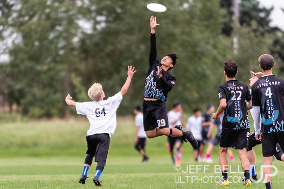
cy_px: 125
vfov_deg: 1.7
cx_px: 95
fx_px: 6553
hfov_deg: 2.5
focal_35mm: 830
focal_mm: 400
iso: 560
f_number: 4
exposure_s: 1/1000
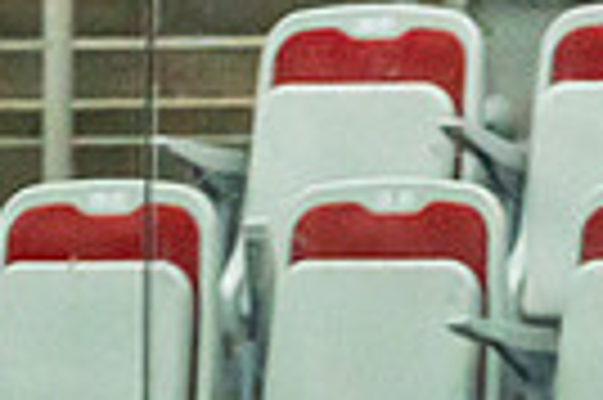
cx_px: 202
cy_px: 1218
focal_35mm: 1305
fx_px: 21832
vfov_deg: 1.0
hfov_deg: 1.6
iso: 3200
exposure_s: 1/1250
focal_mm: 200
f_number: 2.8
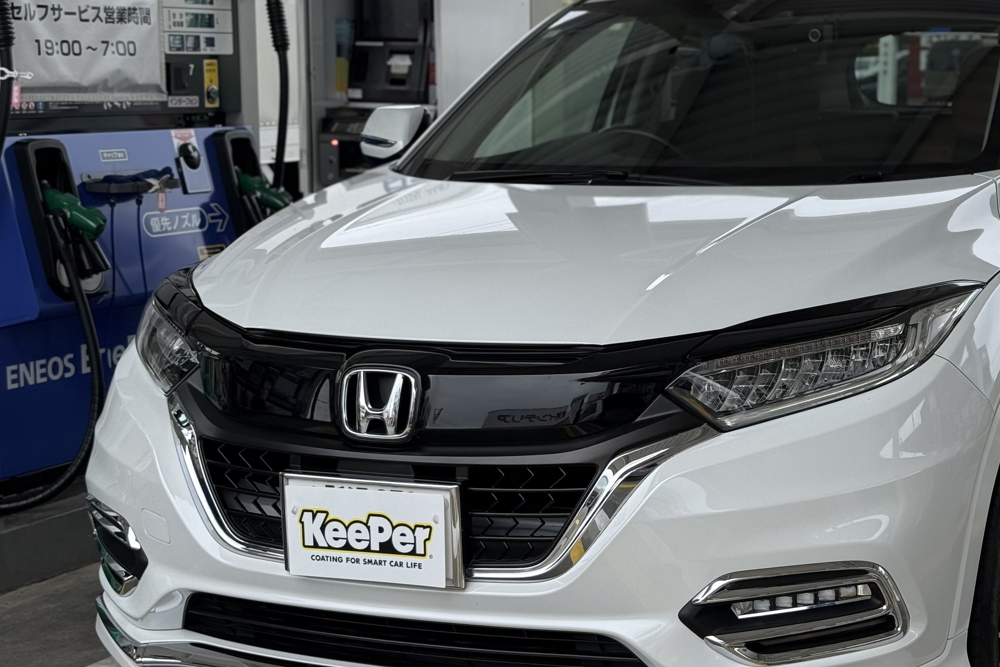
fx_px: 2028
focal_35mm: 73
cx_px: 684
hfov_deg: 27.5
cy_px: 363
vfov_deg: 18.7
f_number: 1.78
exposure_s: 1/1330
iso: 64
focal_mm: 6.76
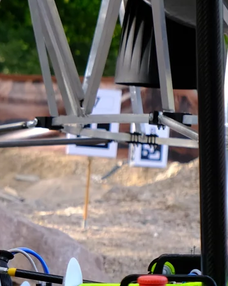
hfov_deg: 5.4
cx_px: -355
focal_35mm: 275
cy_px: 220
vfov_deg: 7.0
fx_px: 2322
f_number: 3.6
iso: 200
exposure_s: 1/180
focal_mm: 37.8
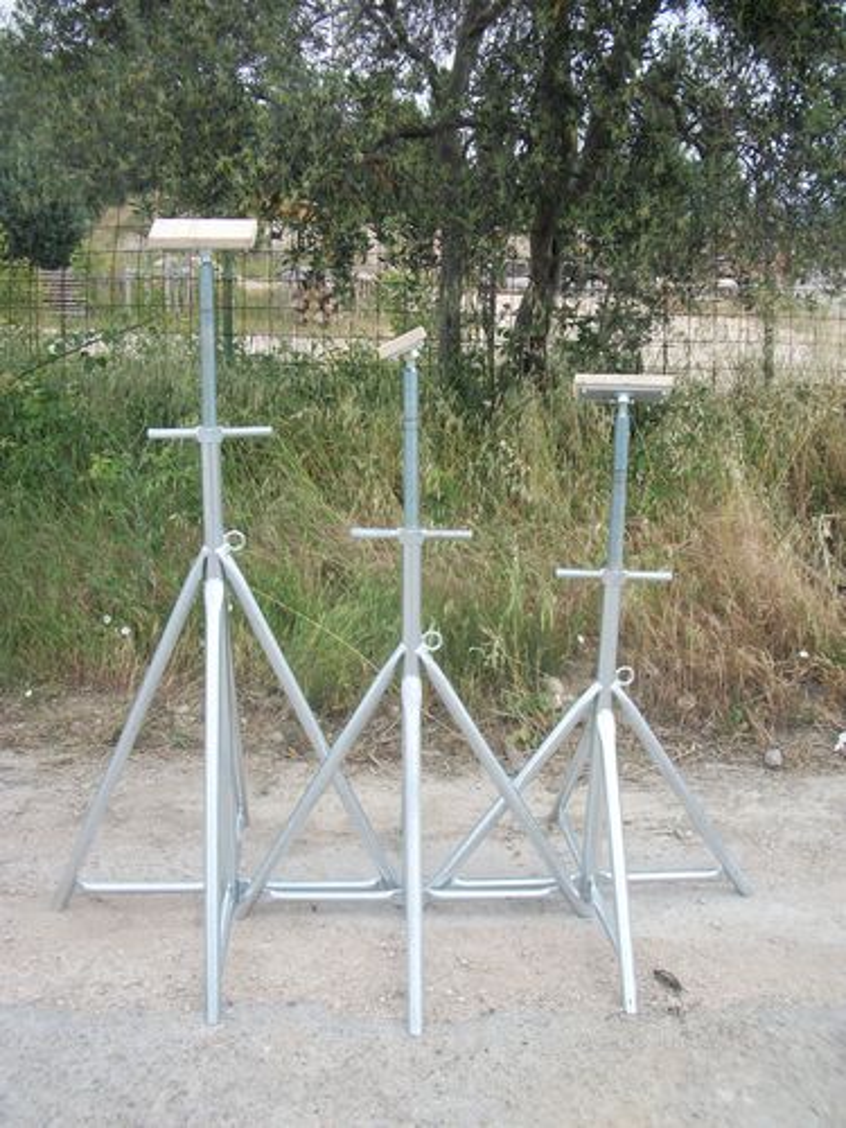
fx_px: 1043
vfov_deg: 56.8
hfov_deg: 44.2
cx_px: 423
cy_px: 564
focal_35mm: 32
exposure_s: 1/100
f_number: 8.8
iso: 80
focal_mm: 5.7
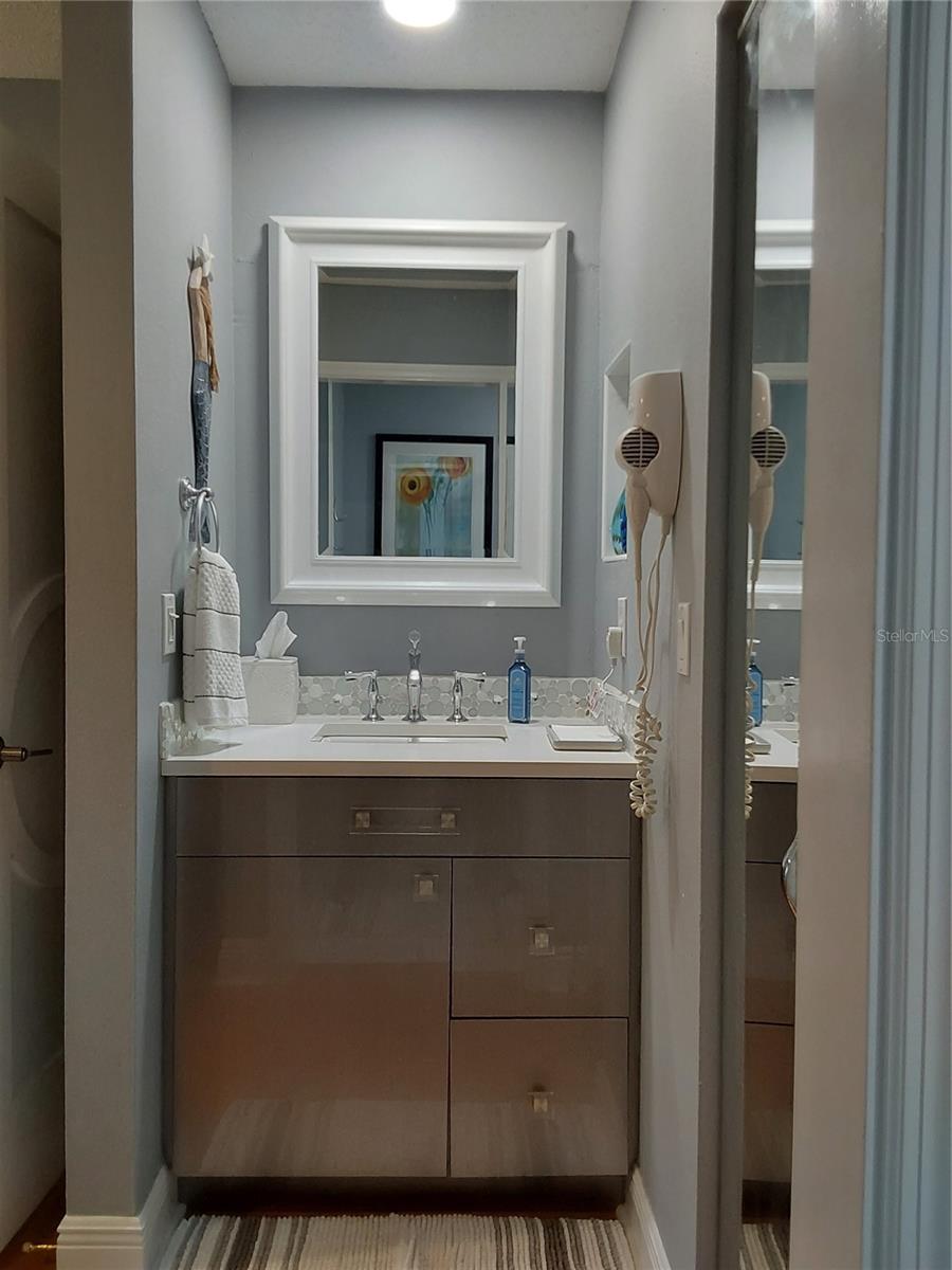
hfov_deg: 49.7
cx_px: 476
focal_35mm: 28
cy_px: 635
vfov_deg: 63.4
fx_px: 1027
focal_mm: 2.91
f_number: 1.9
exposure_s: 1/50
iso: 100
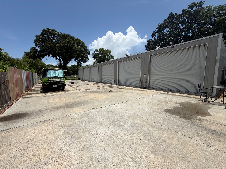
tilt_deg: -5.5
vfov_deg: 85.7
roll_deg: +0.2
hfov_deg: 102.1
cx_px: 113
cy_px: 84
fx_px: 91
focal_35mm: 14
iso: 20
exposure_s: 1/1795
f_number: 2.2
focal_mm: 2.22
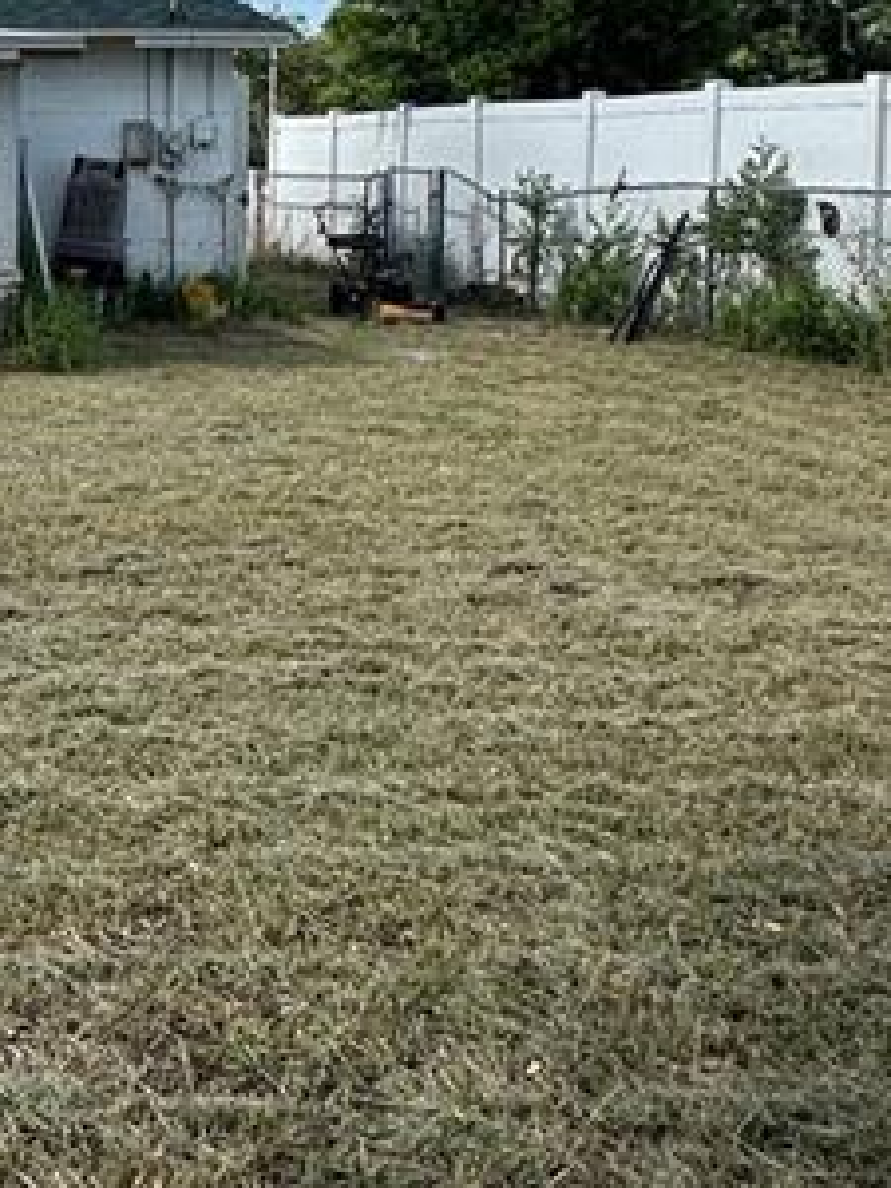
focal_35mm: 56
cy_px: 206
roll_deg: -0.4
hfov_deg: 21.7
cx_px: -459
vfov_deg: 33.2
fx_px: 1922
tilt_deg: -0.6
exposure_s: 1/2092
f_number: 2.2
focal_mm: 2.22
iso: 40
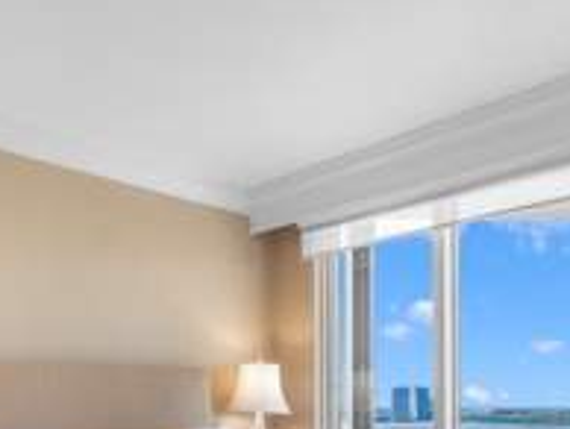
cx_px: 250
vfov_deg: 34.9
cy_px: 410
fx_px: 626
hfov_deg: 48.8
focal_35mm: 38
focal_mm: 16
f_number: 8
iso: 400
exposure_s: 1/20
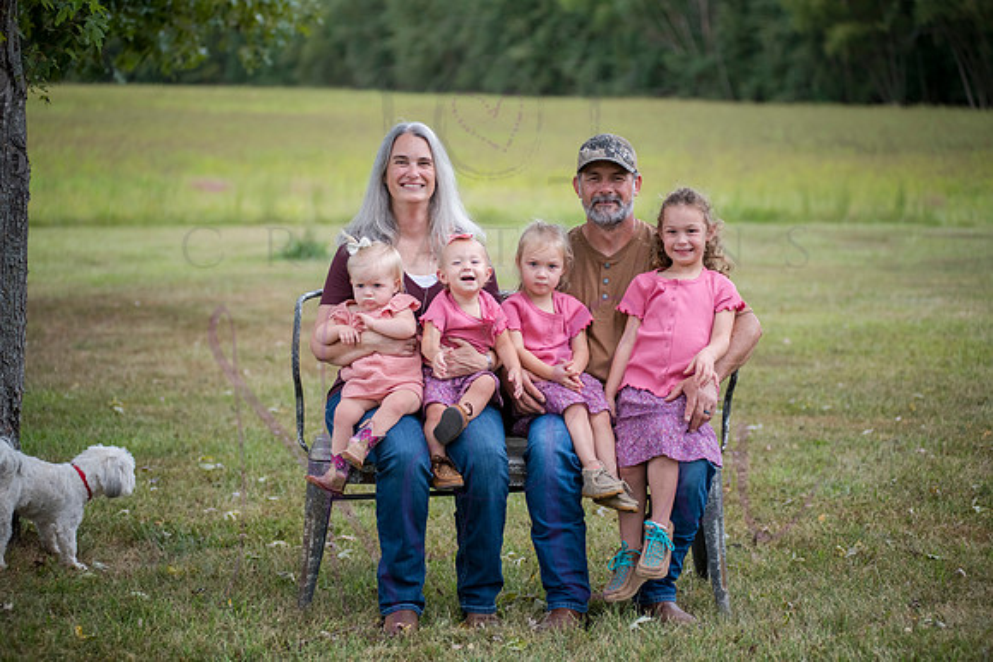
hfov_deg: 25.4
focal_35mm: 80
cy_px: 331
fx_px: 2207
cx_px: 496
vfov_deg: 17.1
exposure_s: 1/640
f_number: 3.2
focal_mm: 80
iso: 400
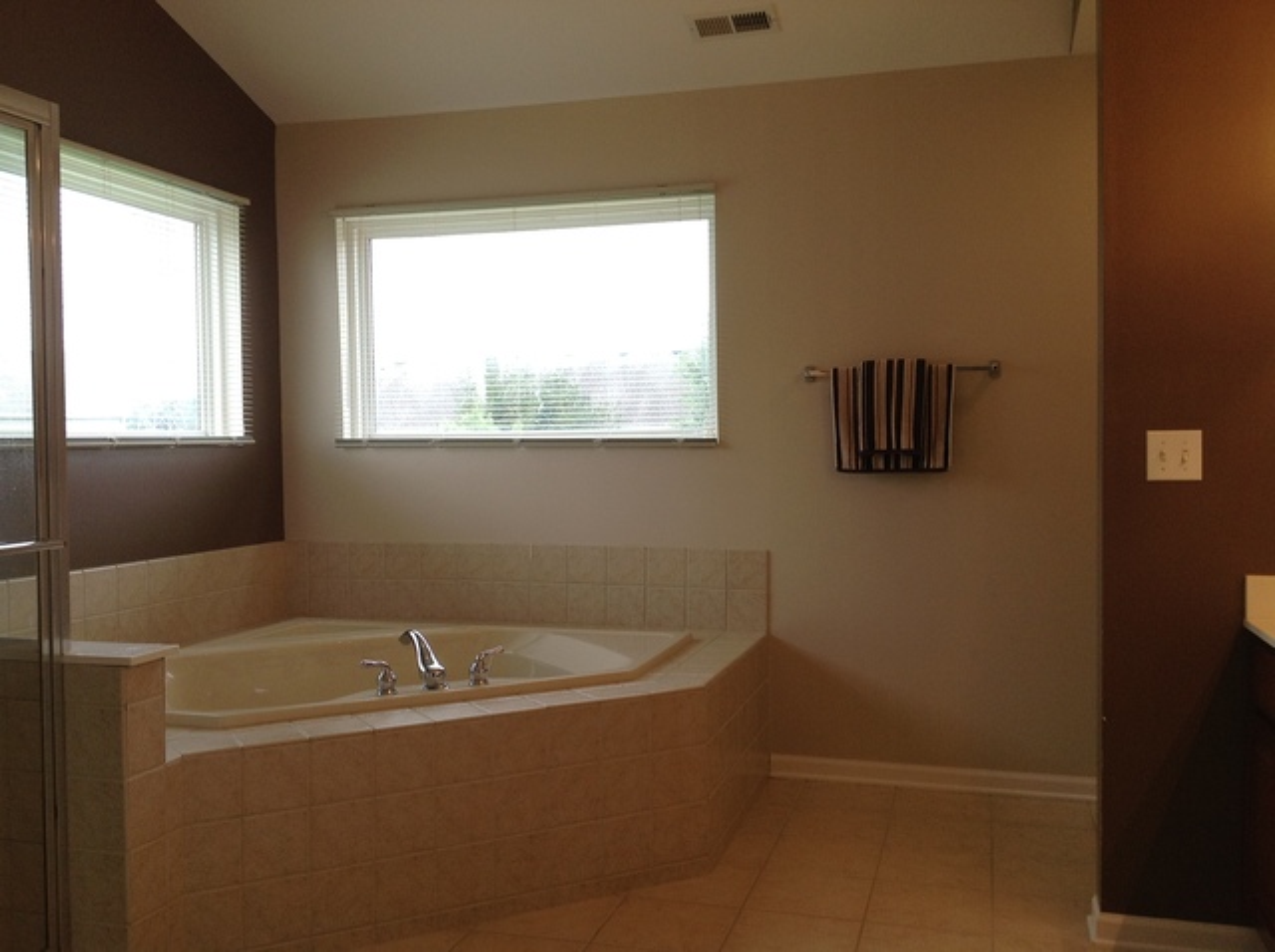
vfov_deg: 40.6
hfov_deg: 52.7
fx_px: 1287
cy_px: 476
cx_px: 638
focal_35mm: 35
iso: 100
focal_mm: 4.28
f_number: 2.4
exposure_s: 1/120
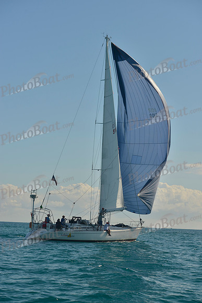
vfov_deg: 28.8
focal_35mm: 70
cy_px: 152
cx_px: 101
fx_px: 589
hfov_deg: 19.5
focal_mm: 70
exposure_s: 1/800
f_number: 7.1
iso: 200
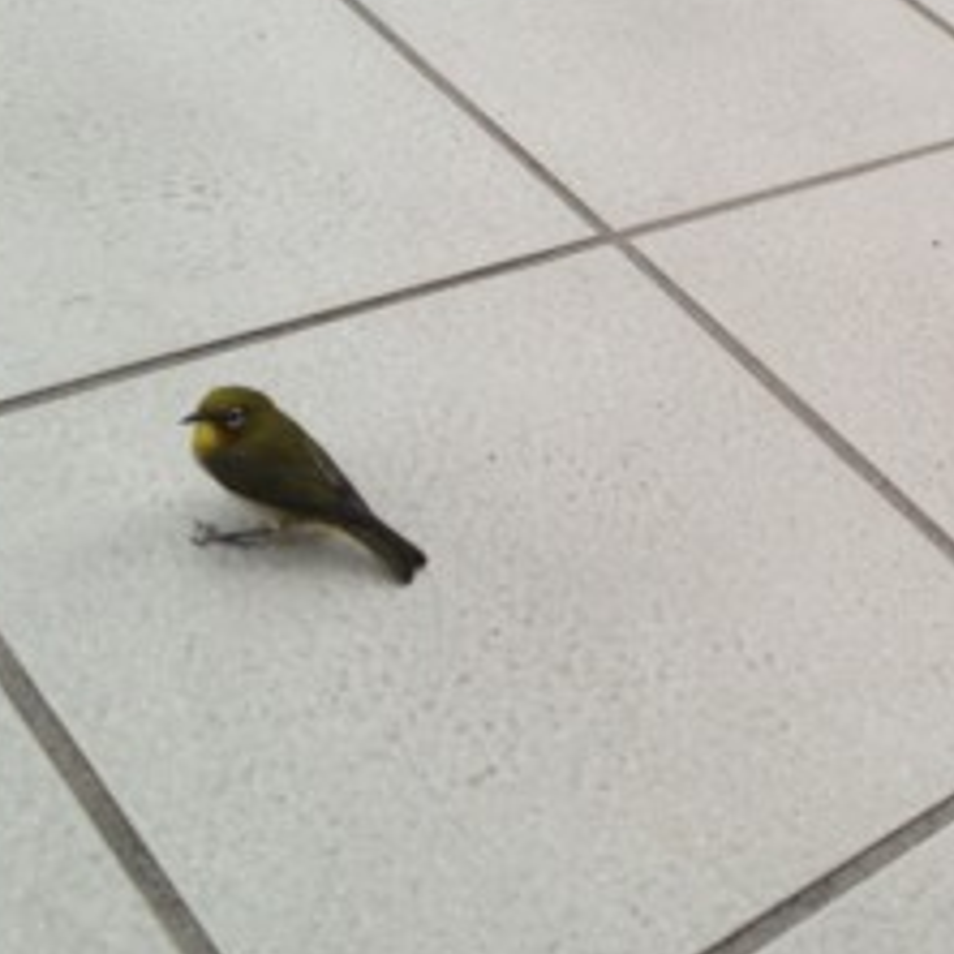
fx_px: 2089
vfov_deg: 25.5
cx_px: 967
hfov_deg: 24.5
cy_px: 292
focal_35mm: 67
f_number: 2.4
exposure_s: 1/130
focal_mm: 4.28
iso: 64
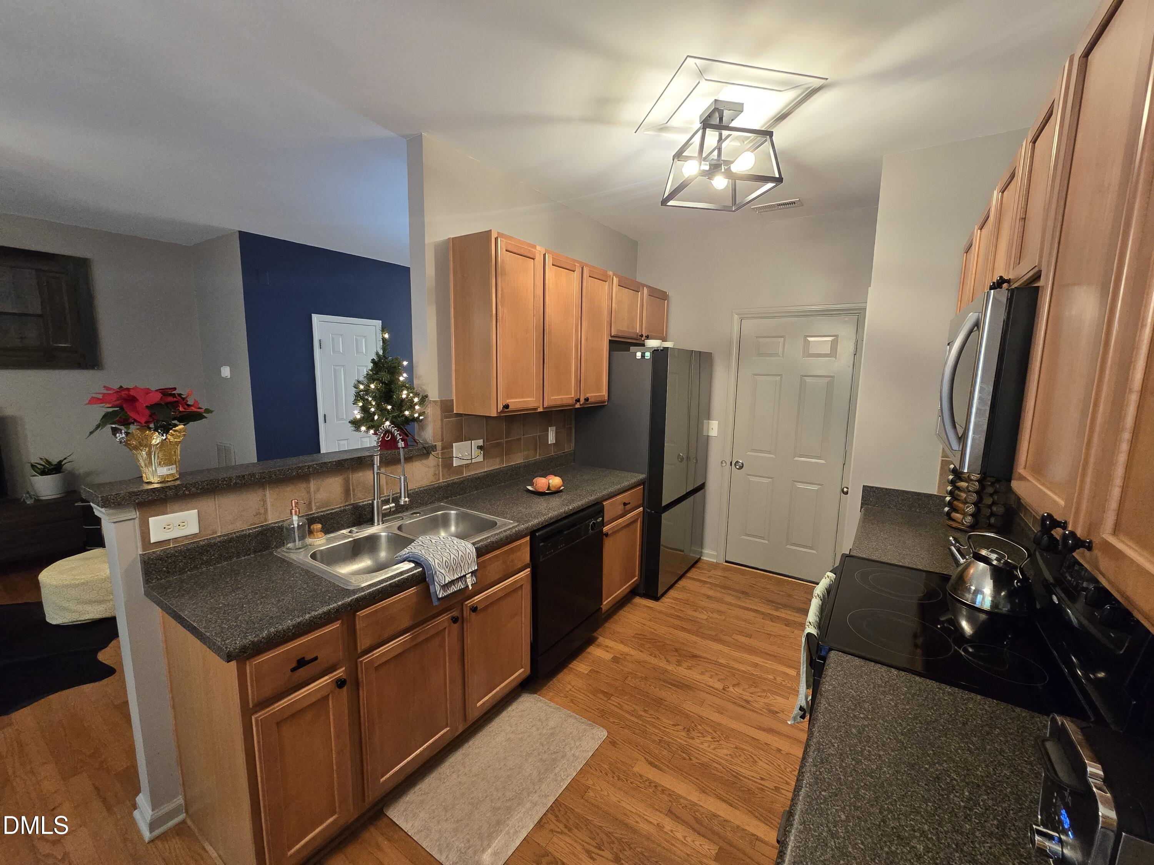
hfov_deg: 106.2
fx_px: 433
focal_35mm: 13
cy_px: 432
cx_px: 577
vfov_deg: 89.9
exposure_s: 1/60
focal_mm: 2.2
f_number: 2.2
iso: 500
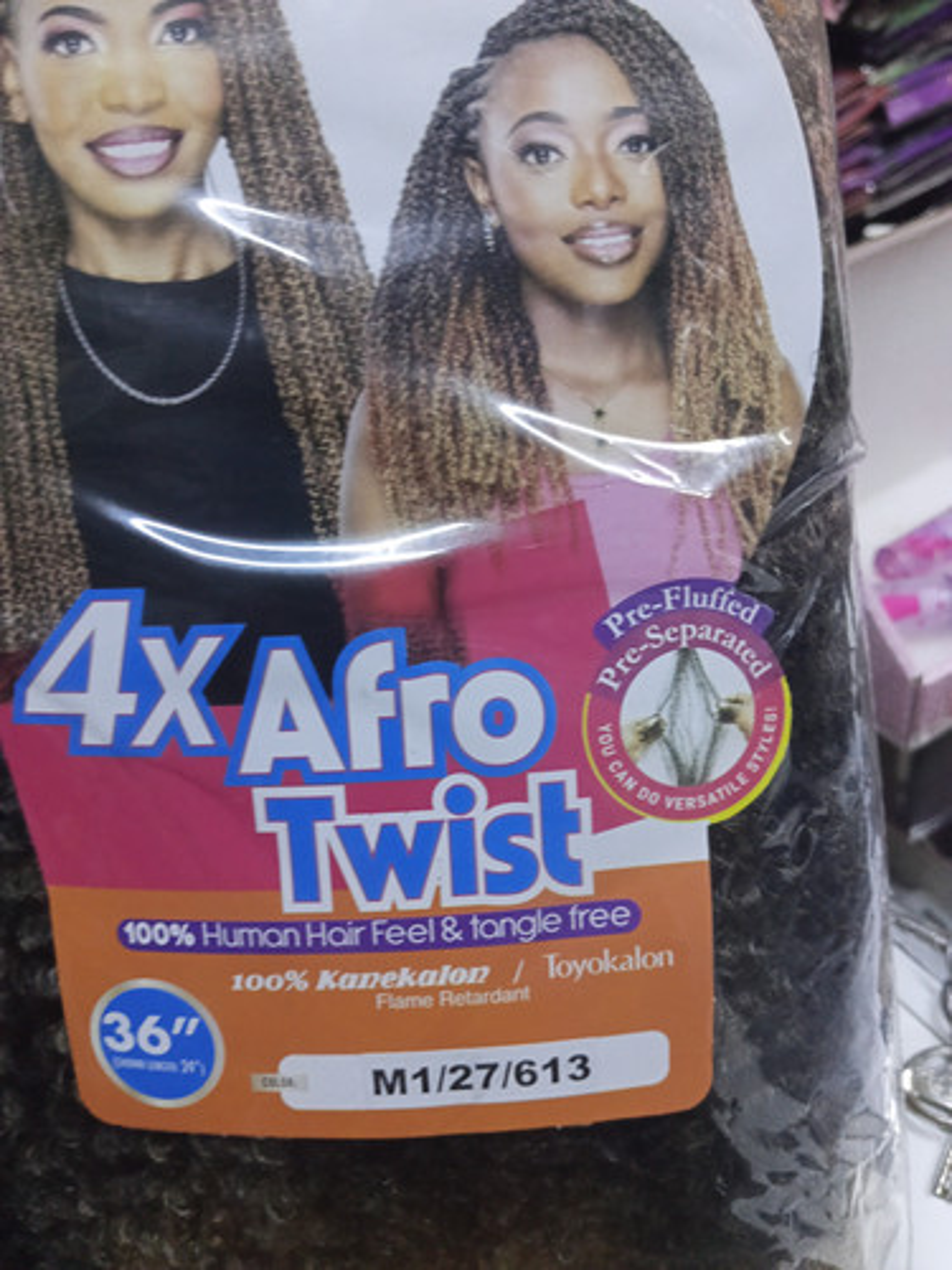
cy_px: 635
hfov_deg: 51.4
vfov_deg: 65.3
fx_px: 990
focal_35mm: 27
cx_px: 476
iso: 400
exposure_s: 1/100
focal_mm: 3.98
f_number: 1.8
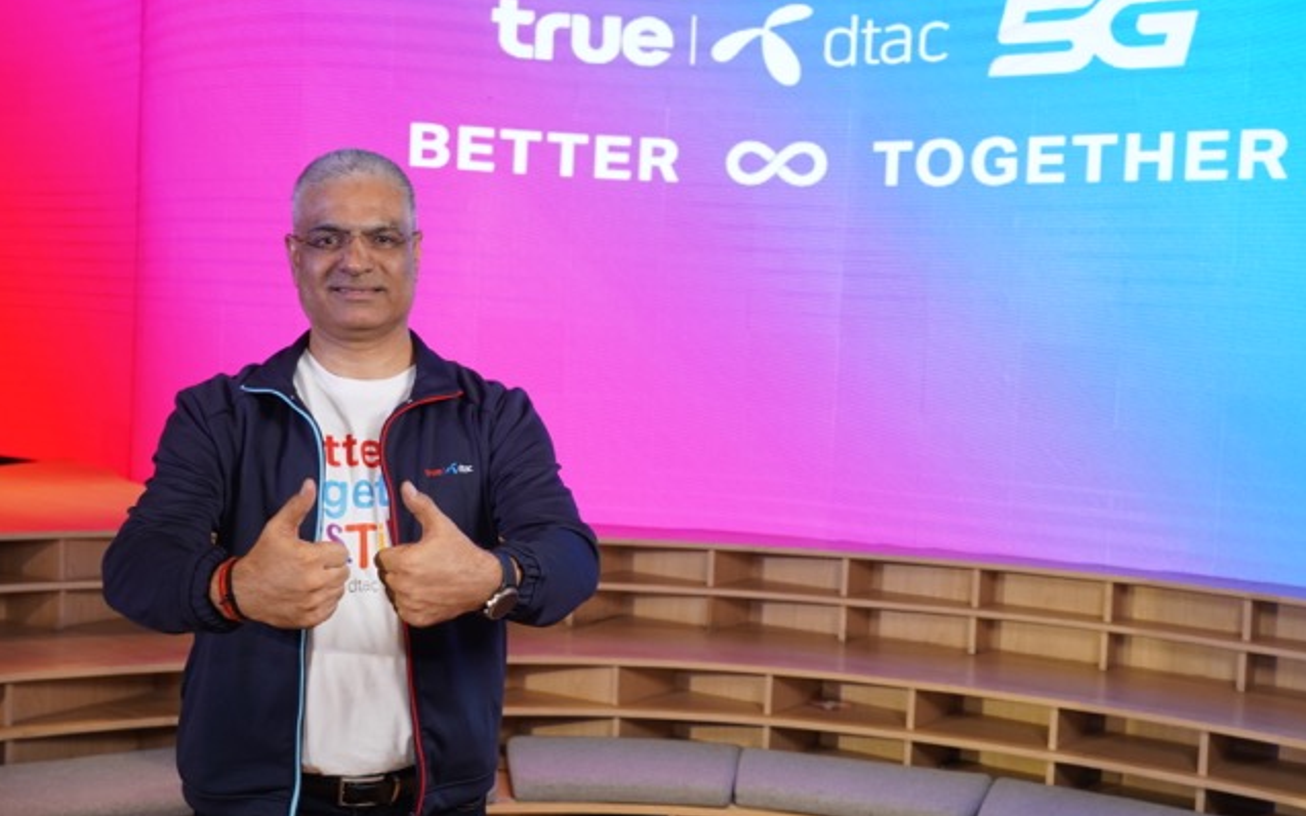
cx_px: 654
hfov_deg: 48.2
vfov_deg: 31.2
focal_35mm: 41
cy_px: 403
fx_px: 1459
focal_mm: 40
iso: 800
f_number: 5.6
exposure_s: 1/80
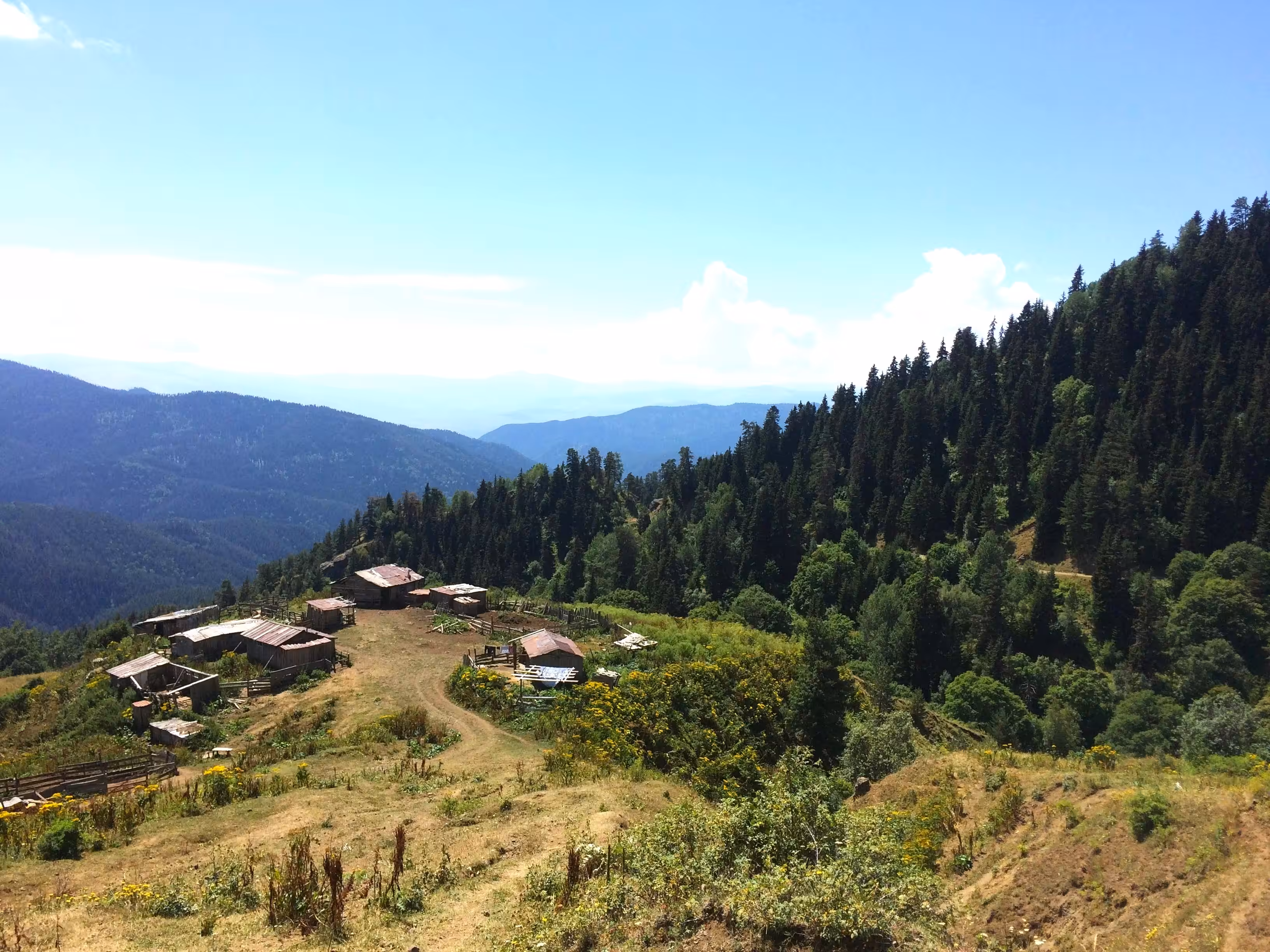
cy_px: 476
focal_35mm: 29
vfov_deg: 48.2
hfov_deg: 61.7
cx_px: 635
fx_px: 1064
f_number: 2.2
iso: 32
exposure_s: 1/2415
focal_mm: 4.15
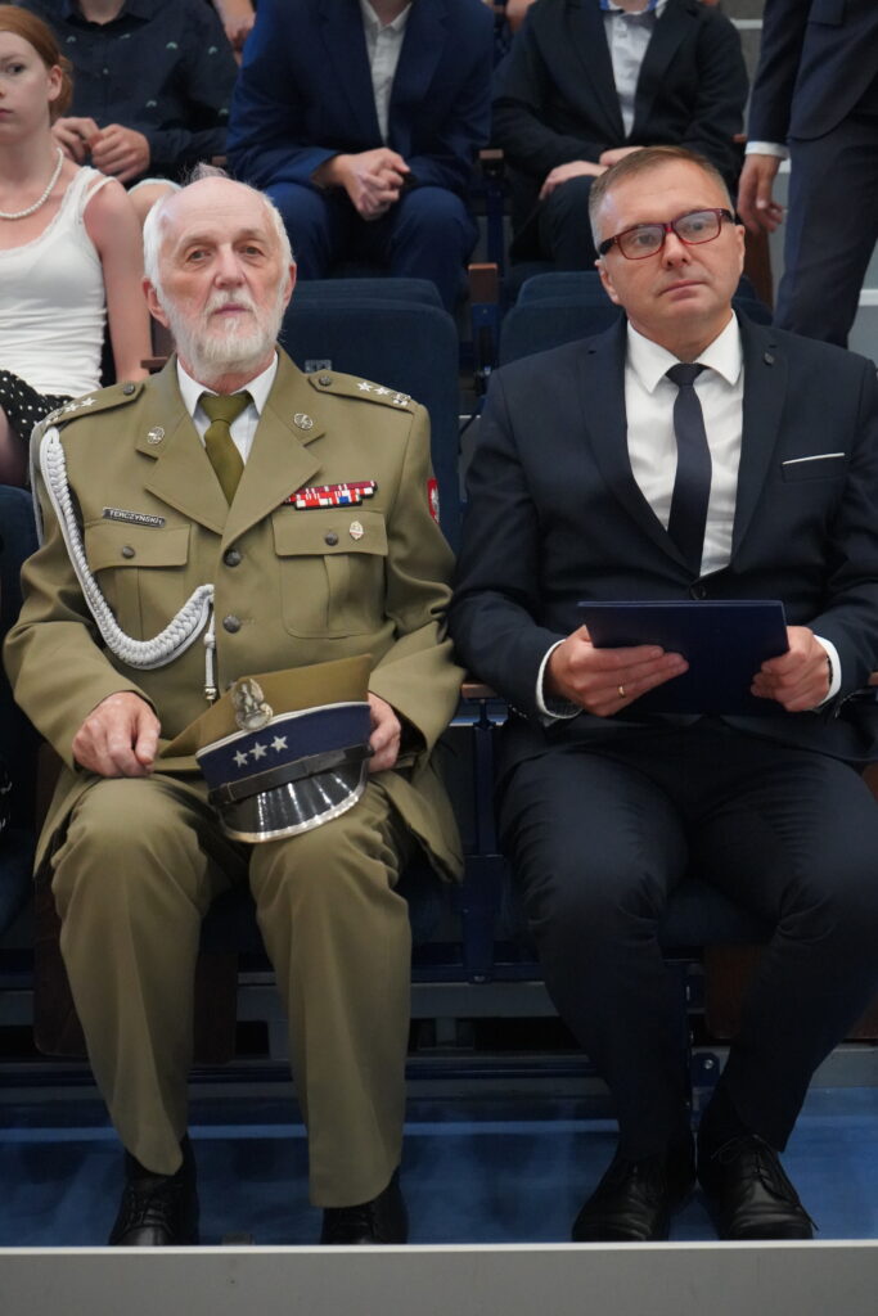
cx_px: 439
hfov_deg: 19.7
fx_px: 2523
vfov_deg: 29.2
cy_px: 658
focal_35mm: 69
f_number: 5.6
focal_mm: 69
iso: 12800
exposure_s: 1/160
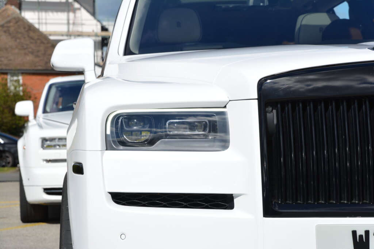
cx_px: 187
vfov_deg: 13.0
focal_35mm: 105
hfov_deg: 19.5
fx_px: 1091
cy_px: 124
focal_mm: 70
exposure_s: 1/400
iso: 100
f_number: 10
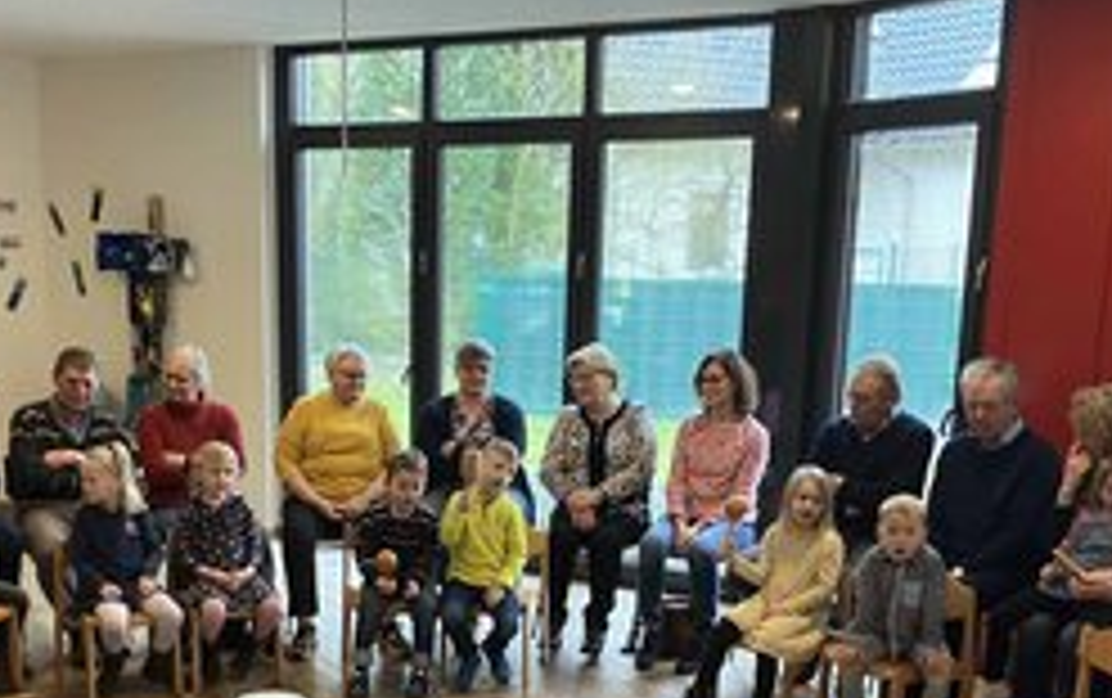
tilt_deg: -11.6
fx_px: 1456
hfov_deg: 41.7
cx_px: 477
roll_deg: -1.0
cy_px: 576
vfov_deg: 26.4
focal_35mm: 48
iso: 125
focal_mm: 3.99
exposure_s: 1/60
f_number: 1.8
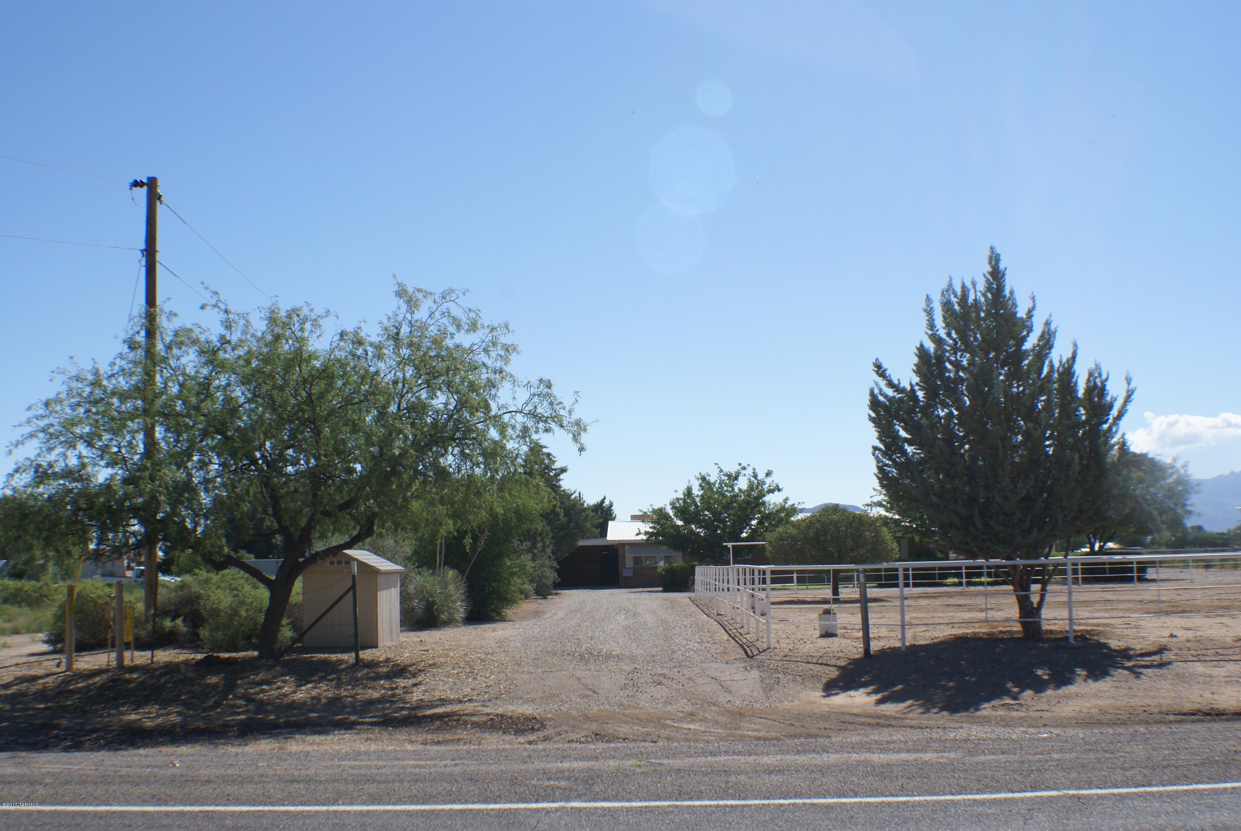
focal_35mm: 52
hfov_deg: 37.8
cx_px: 620
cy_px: 416
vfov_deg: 25.8
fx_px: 1812
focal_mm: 35
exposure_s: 1/160
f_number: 13
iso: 100
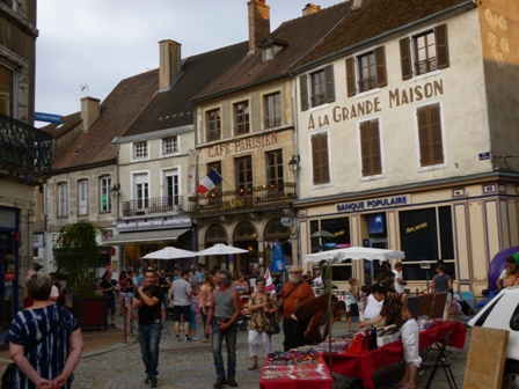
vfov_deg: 35.1
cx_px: 260
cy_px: 194
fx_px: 615
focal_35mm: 41
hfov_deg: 45.8
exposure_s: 1/80
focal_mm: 7.4
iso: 100
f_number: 3.8
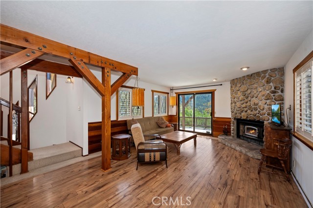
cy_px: 104
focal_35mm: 14
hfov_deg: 104.3
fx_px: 122
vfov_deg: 81.1
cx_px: 156
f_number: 8
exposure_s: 1/20
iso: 250
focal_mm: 14
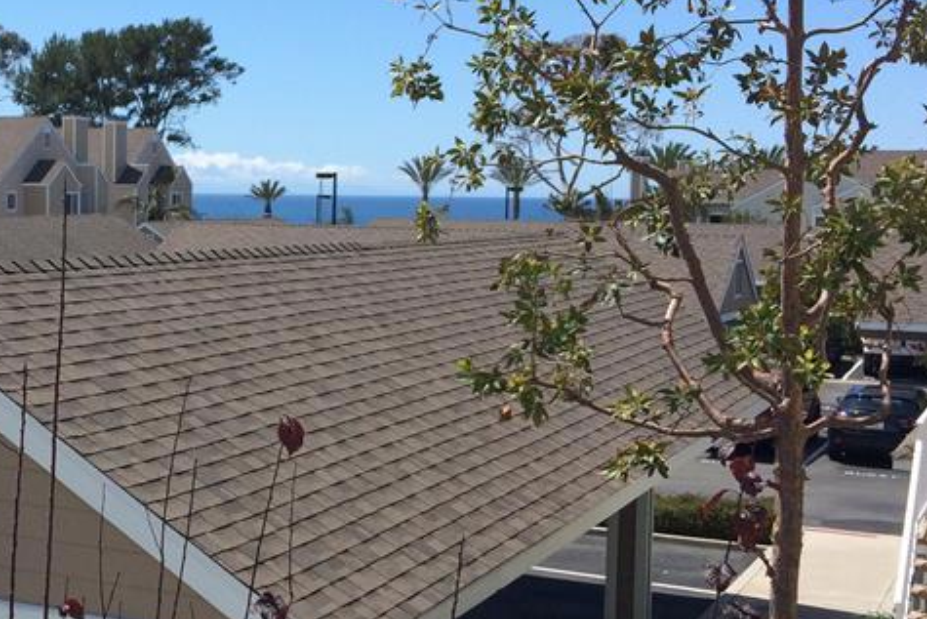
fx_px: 1674
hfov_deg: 29.9
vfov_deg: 20.9
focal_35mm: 65
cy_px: 291
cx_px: 127
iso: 32
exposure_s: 1/2415
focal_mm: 4.15
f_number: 2.2
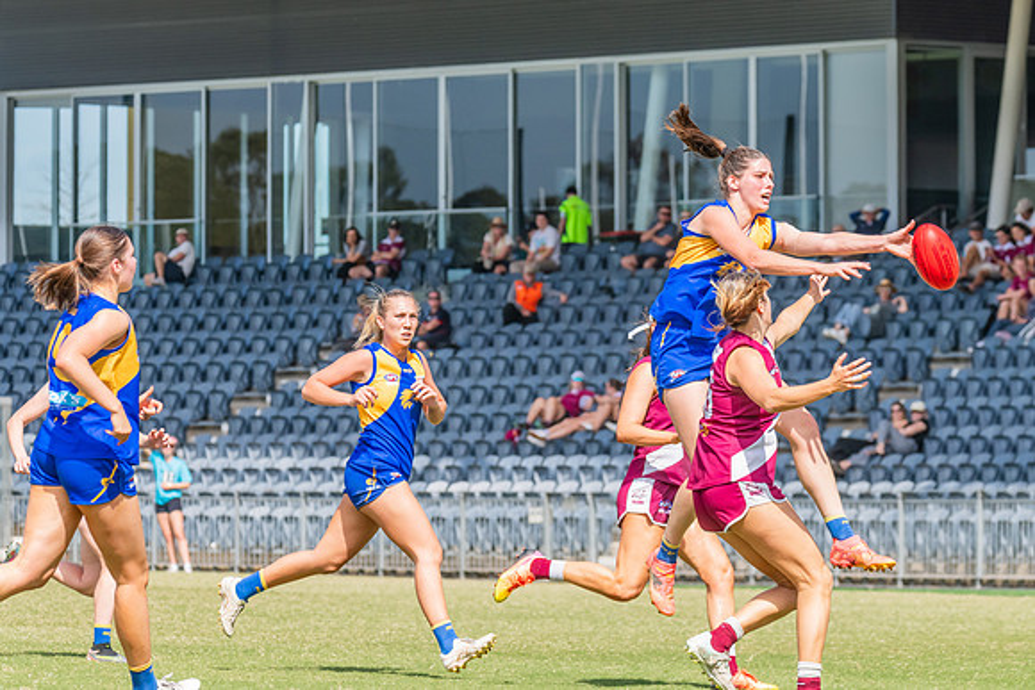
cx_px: 613
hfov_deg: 8.1
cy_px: 293
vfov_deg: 5.4
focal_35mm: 255
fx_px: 7319
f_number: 9
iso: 800
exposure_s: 1/1250
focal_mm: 210
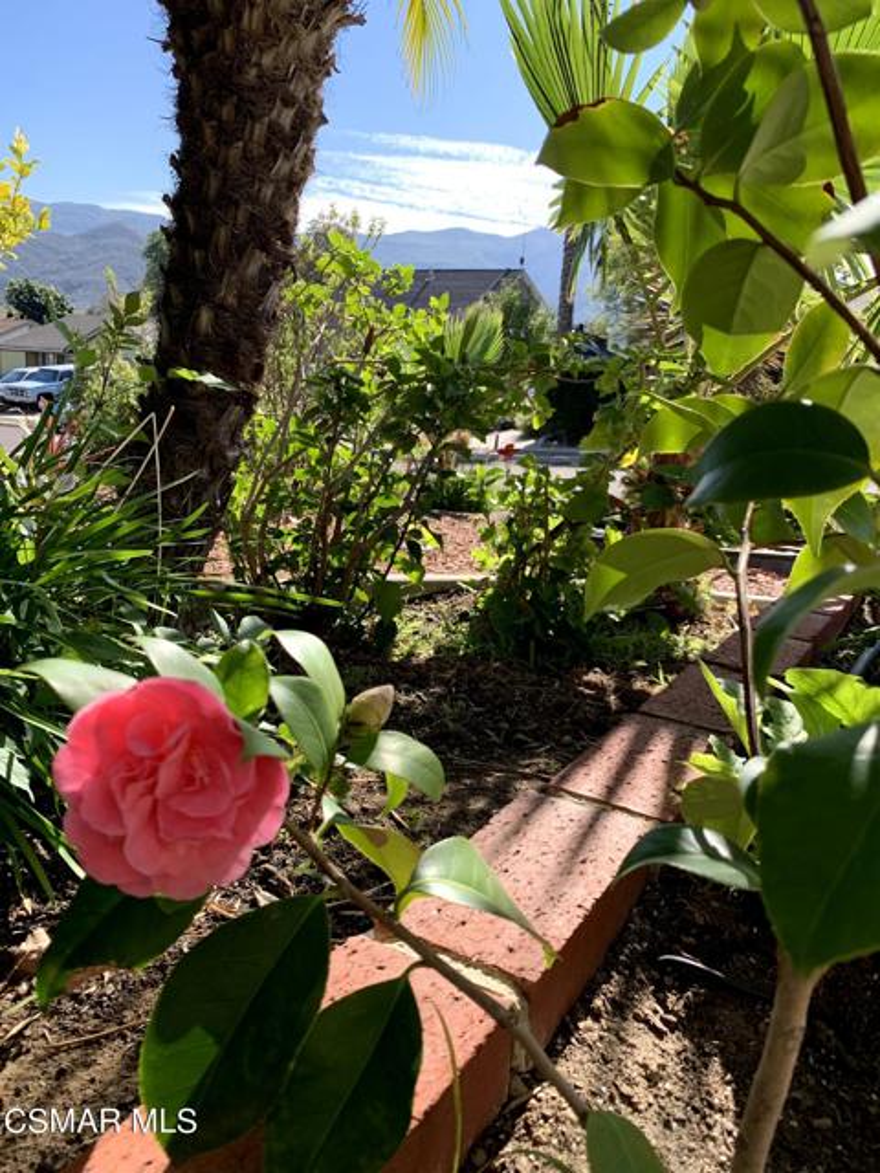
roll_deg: -1.5
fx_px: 881
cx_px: 440
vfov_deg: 67.3
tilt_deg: -13.0
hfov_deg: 53.1
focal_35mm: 26
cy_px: 586
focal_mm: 4.25
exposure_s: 1/771
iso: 25
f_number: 1.8
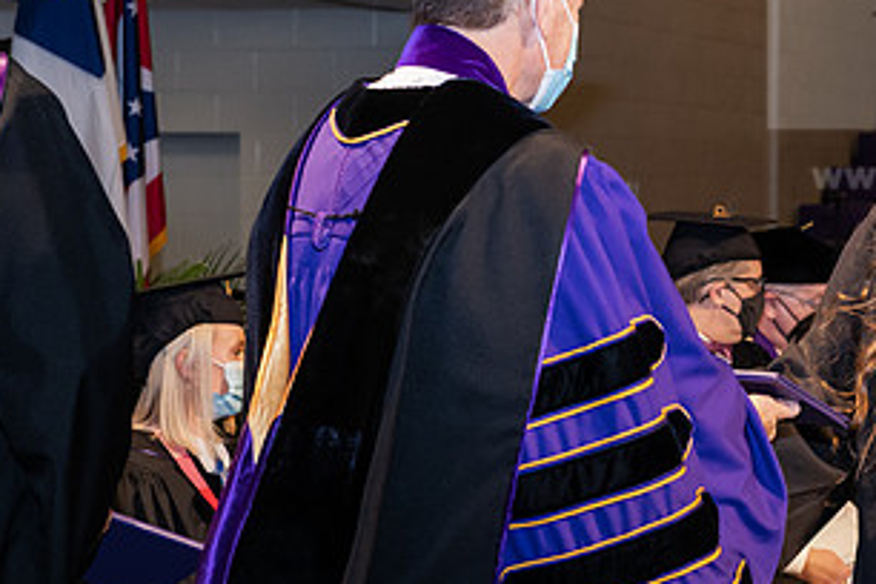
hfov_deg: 16.3
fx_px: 3041
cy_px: 236
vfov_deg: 11.0
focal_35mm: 125
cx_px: 681
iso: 1600
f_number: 6.3
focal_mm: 66
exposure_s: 1/200
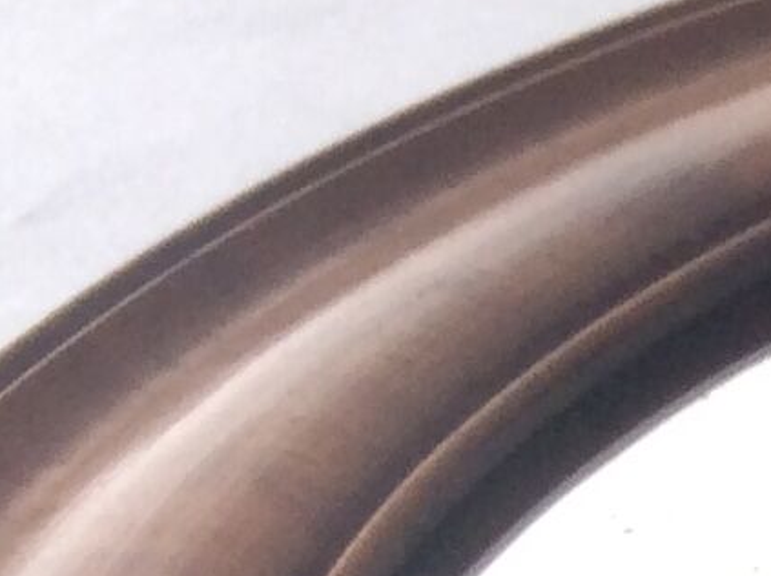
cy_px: 1515
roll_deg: +2.6
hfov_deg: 8.9
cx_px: 1979
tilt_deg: -37.0
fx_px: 4359
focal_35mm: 196
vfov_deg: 7.0
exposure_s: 1/25
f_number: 2.4
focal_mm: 3.3
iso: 50
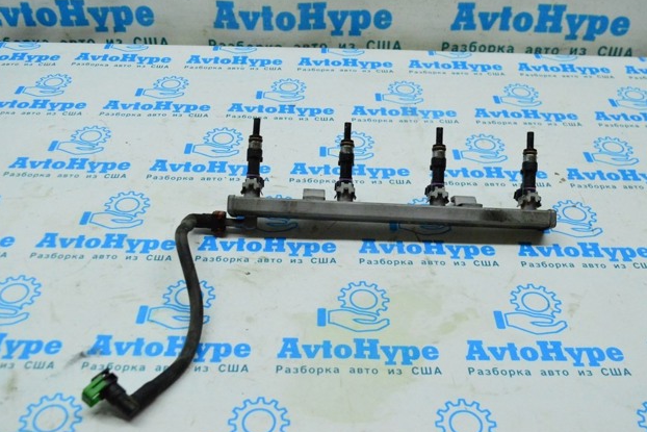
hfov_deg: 50.1
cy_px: 216
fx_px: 692
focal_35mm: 39
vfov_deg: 34.6
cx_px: 315
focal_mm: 25
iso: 6400
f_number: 6.3
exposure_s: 1/640
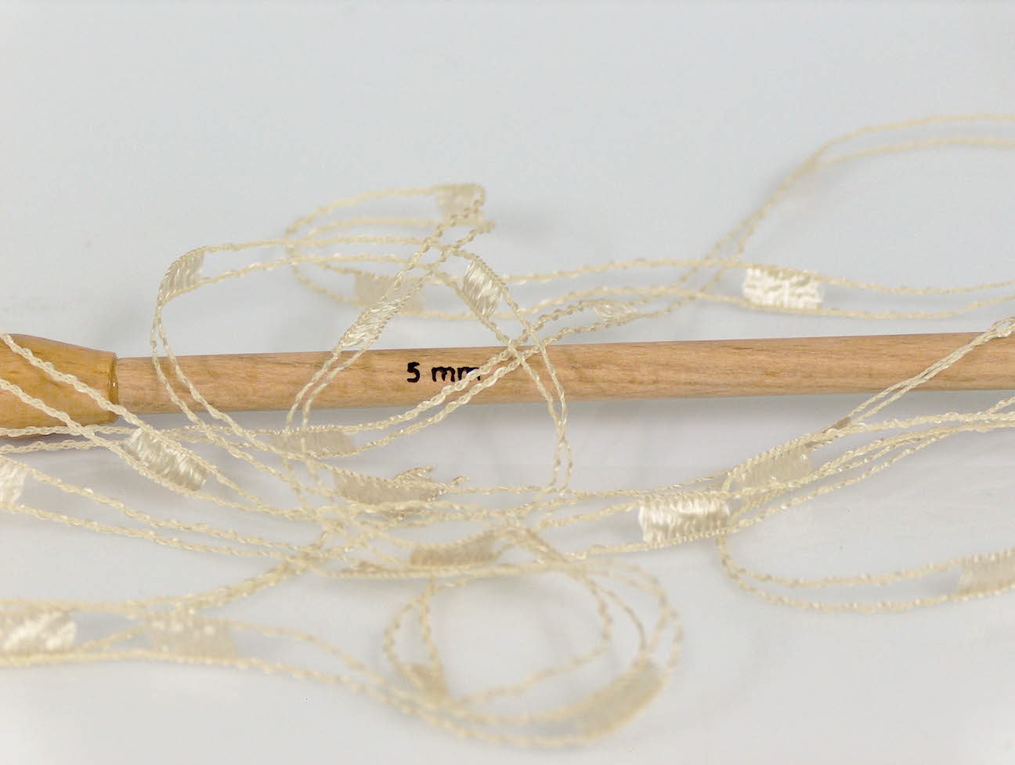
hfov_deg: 19.8
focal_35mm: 99
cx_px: 508
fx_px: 2907
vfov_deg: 15.0
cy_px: 382
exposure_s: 1/17.6
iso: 200
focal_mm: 20.29
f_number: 2.9
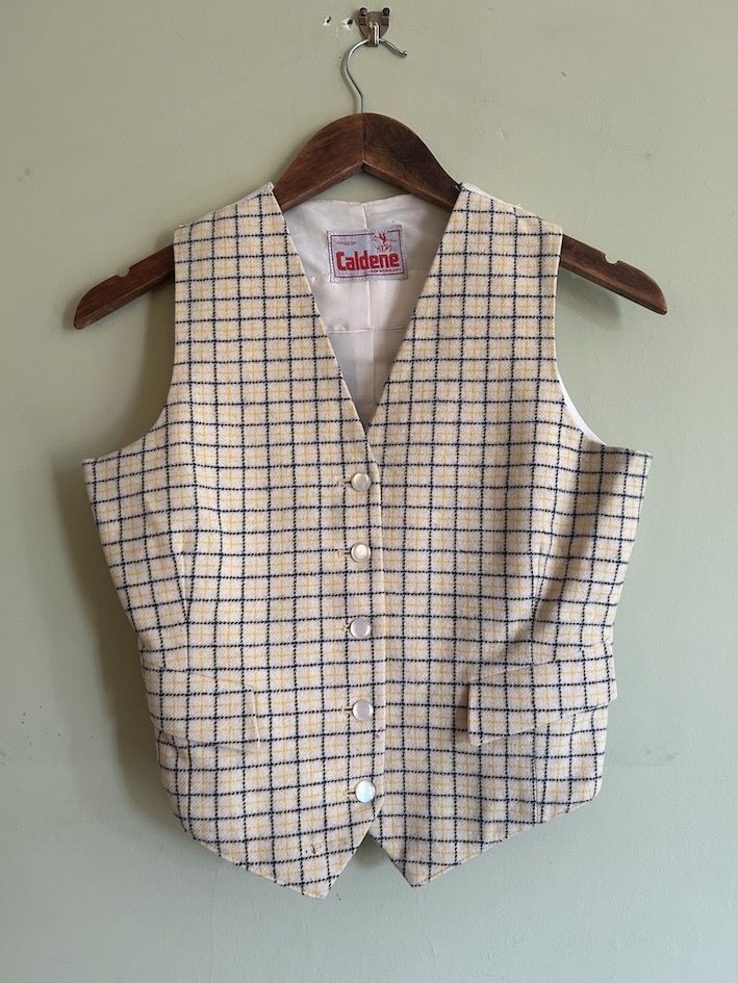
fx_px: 739
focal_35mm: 26
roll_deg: +0.0
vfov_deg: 67.3
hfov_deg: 53.1
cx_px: 369
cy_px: 492
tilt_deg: +2.8
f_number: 1.5
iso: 125
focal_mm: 5.7
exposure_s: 1/110
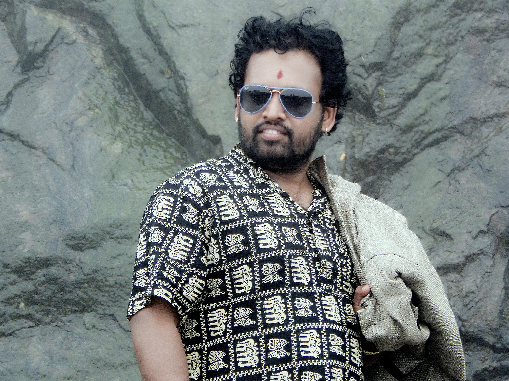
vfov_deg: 5.3
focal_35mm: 279
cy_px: 190
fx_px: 4102
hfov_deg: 7.1
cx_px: 254
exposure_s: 1/60
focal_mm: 50.1
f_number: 5.7
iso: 125
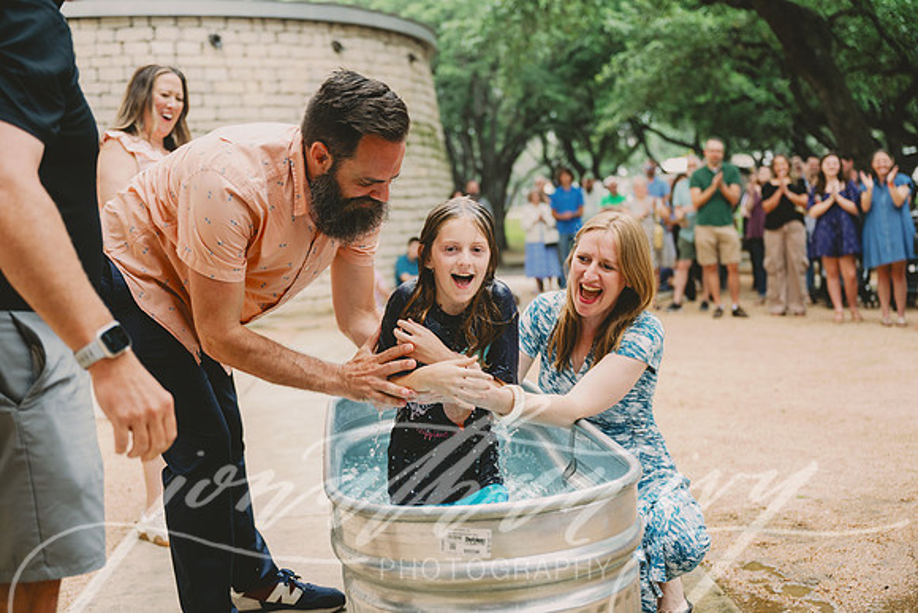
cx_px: 459
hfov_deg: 43.6
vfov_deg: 29.9
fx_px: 1148
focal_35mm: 45
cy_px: 306
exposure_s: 1/640
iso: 250
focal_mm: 45
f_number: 2.8
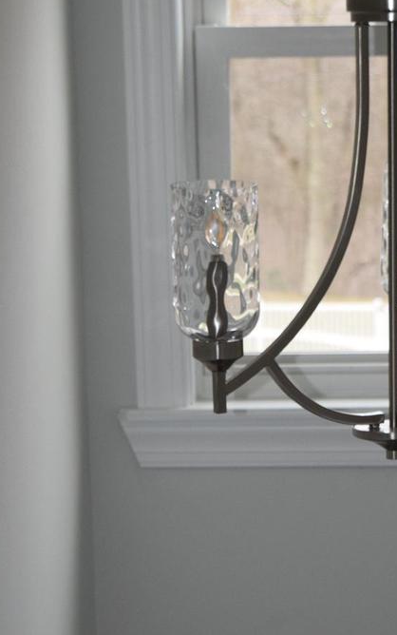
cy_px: 508
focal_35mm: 158
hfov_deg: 8.3
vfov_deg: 13.2
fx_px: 2736
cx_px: 357
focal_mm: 45
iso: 800
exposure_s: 1/80
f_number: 5
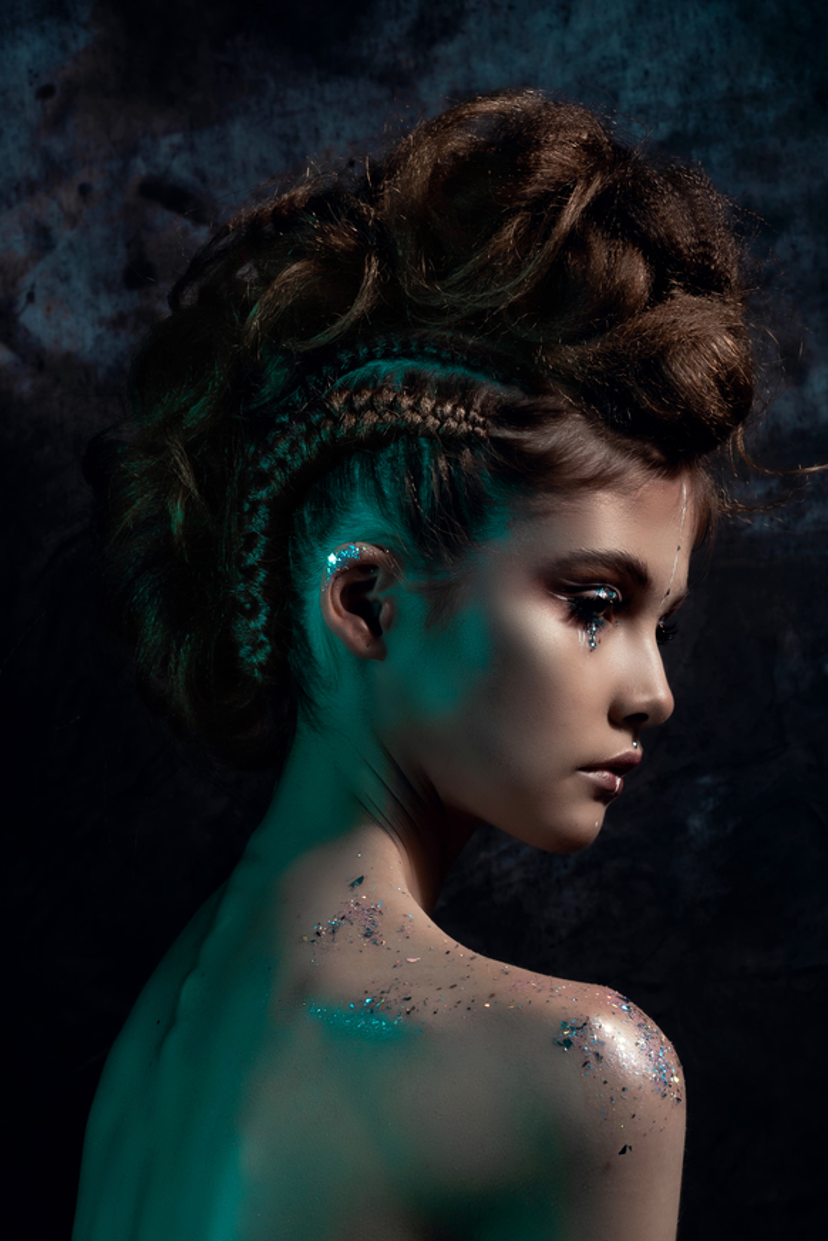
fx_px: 1896
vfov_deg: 36.2
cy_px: 630
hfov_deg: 24.6
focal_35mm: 55
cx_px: 442
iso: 100
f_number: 16
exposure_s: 1/160
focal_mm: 50
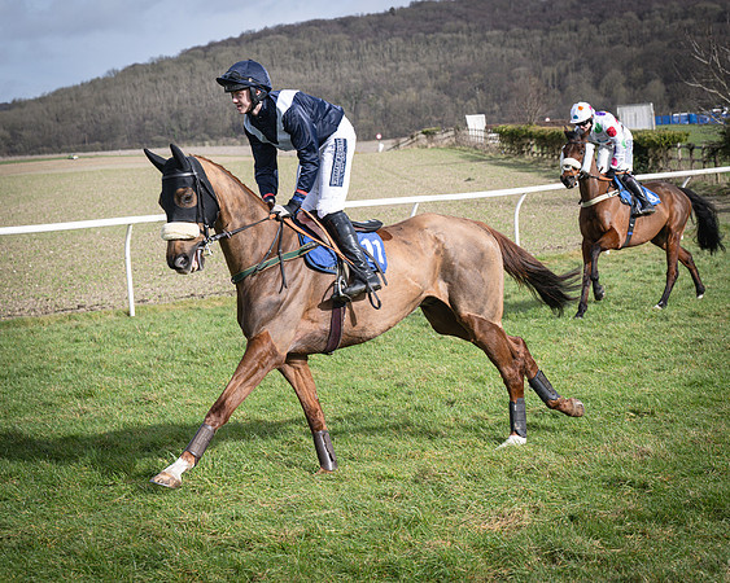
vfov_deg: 15.9
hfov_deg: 19.7
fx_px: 2092
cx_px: 468
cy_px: 295
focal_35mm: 97
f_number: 5.6
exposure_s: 1/1600
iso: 400
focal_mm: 70
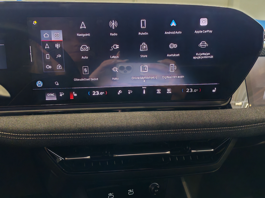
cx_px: 132
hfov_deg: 58.4
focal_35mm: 31
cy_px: 99
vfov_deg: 45.4
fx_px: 237
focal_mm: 6.12
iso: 1250
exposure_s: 1/100
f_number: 1.9
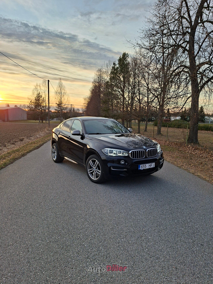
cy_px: 142
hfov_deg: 58.9
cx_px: 106
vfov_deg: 73.9
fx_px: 189
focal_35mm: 23
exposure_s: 1/426
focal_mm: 5.54
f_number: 1.8
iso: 50
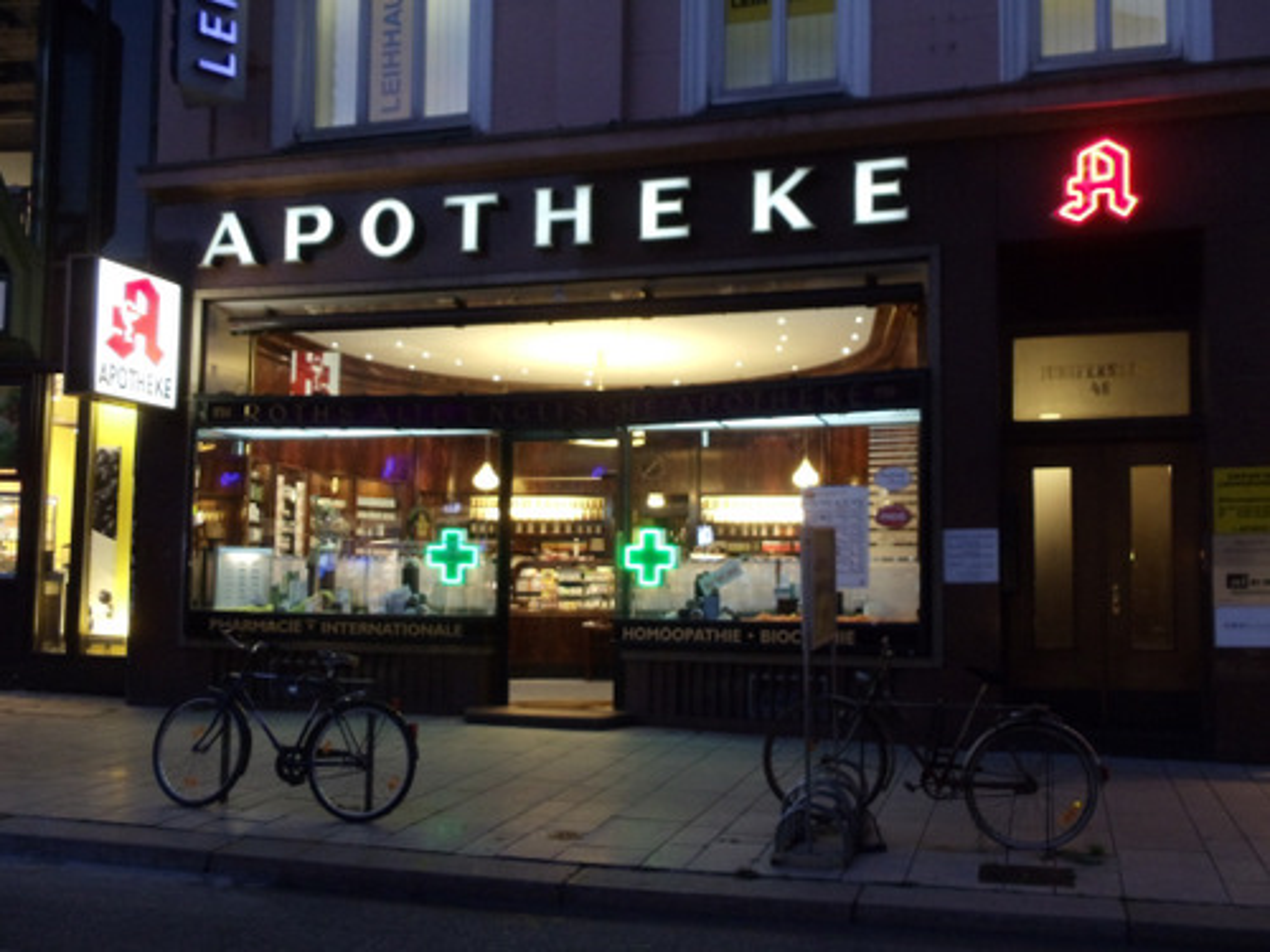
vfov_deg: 29.1
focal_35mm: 50
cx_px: 635
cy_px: 476
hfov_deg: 38.2
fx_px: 1834
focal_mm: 6.81
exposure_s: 1/20
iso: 400
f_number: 3.7
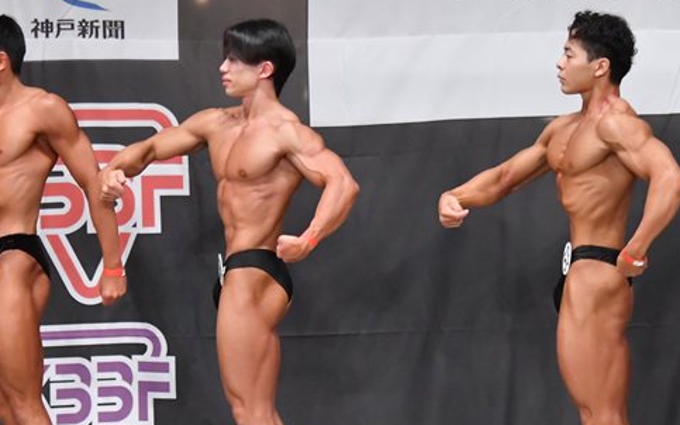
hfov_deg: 6.4
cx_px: 222
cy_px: 287
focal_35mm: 330
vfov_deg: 4.0
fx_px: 6116
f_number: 5.6
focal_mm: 135
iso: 6400
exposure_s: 1/400
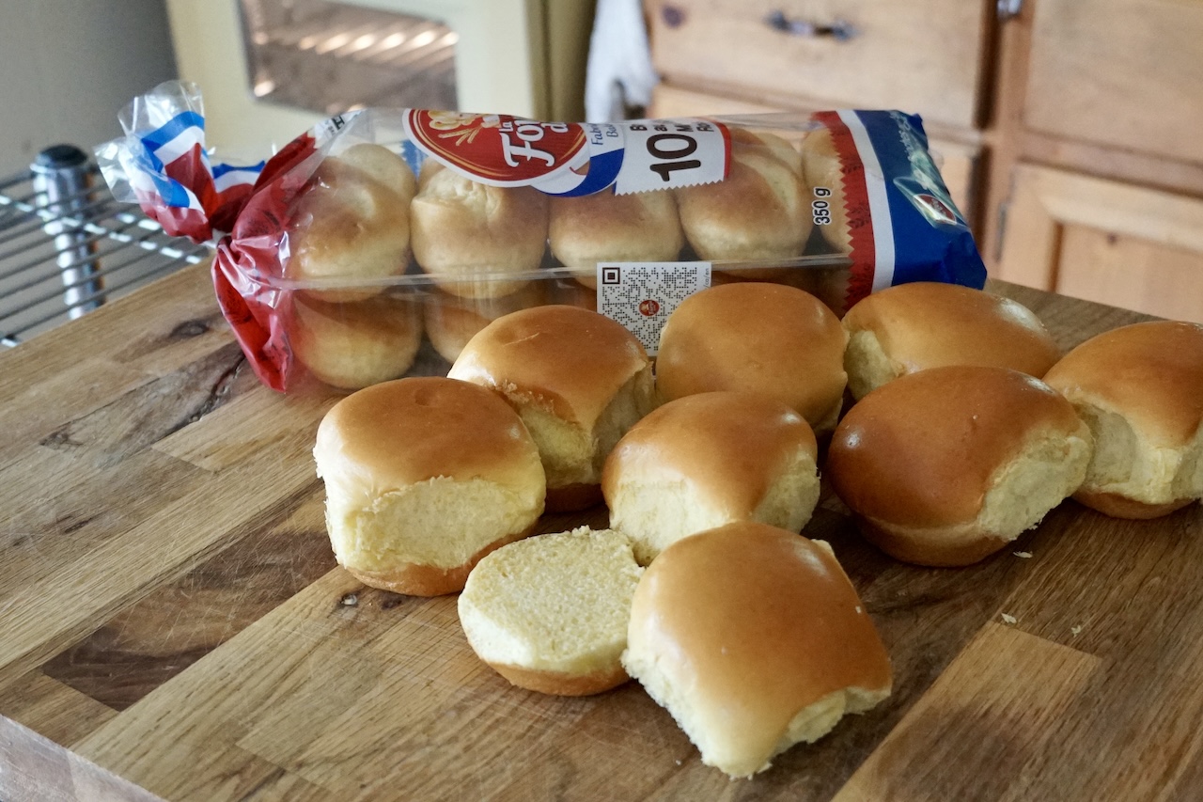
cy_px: 401
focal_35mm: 33
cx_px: 602
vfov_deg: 40.0
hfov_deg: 57.2
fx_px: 1103
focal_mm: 22
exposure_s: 1/160
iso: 3200
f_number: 4
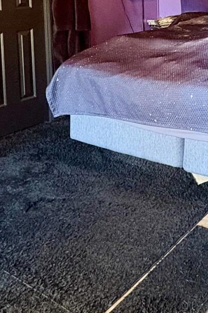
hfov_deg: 25.8
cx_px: 234
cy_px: -11
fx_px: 416
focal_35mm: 48
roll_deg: +0.9
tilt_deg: -1.5
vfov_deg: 36.3
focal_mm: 2.22
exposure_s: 1/40
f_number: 2.2
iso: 640
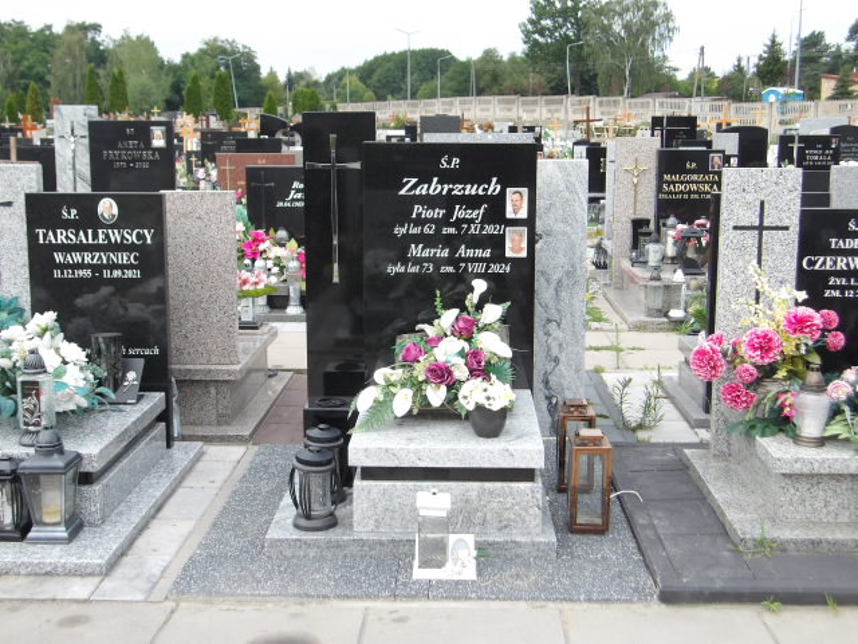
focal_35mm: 42
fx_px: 1041
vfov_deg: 34.3
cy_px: 322
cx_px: 429
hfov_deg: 44.8
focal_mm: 7.6
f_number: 3.7
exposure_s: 1/163
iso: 100
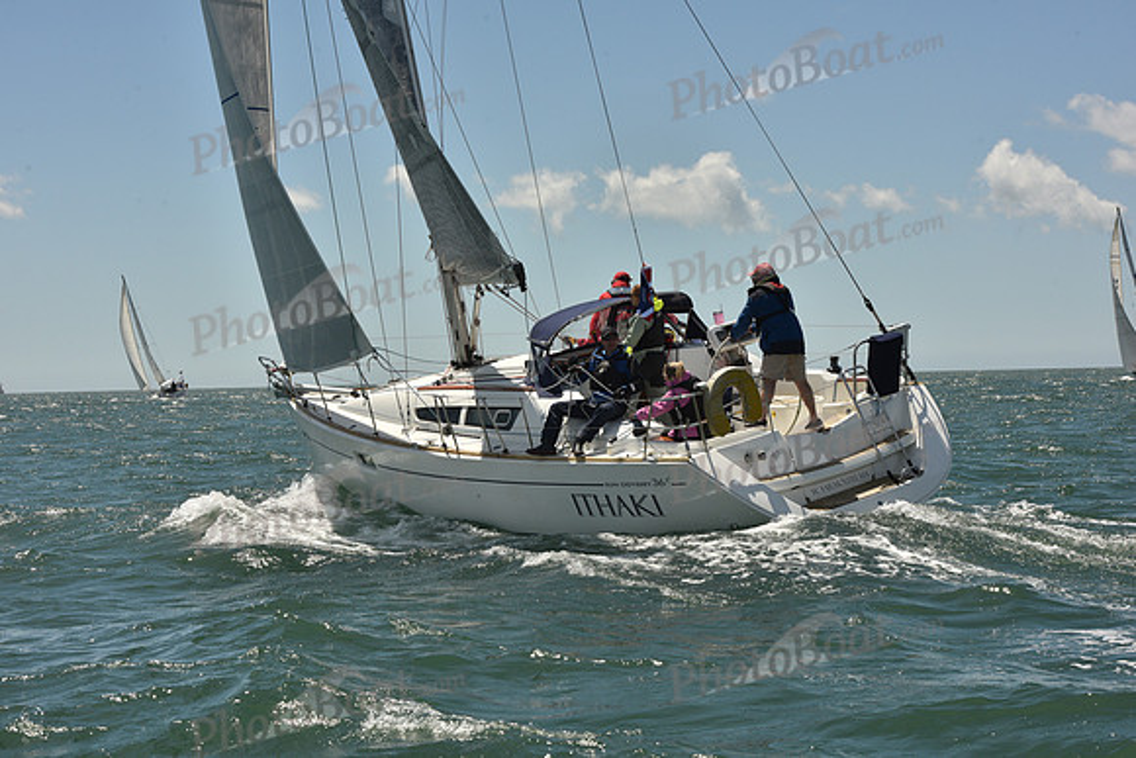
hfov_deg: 26.0
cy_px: 379
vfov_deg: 17.5
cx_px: 568
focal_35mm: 78
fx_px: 2462
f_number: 13
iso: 320
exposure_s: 1/800
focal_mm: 78
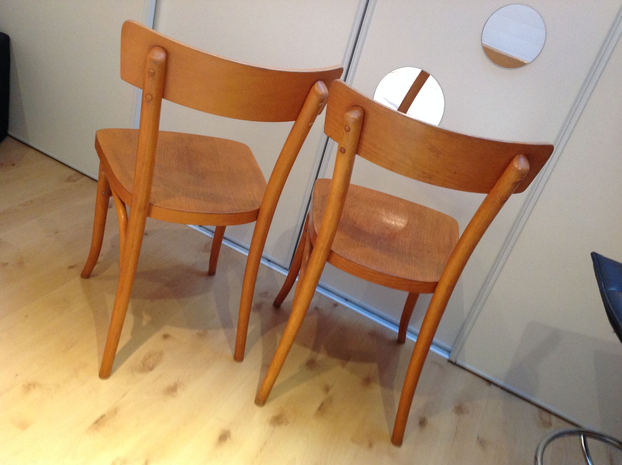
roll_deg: -17.2
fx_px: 628
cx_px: 311
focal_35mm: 35
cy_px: 232
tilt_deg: -27.8
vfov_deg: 40.6
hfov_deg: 52.7
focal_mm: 4.28
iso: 200
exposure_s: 1/15
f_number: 2.4
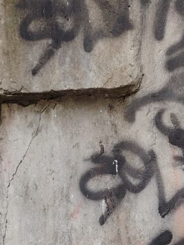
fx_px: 666
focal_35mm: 94
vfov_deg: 19.8
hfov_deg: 15.2
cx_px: 223
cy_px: 281
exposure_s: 1/100
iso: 253
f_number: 1.75
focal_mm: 5.25
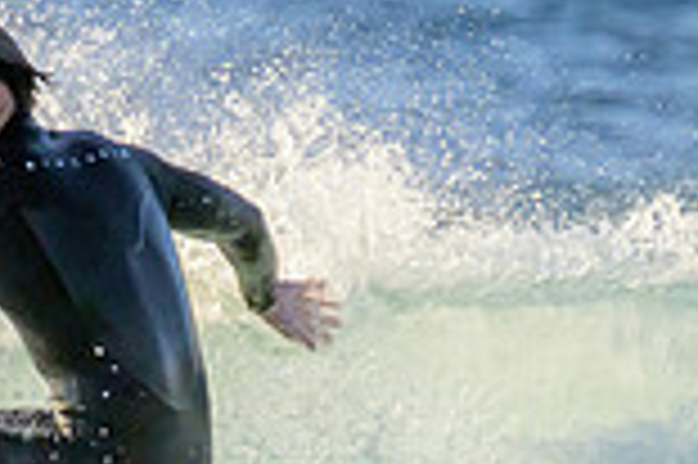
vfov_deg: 0.5
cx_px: -320
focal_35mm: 2853
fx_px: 55257
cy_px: 705
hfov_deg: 0.7
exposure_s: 1/2000
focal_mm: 760
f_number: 11
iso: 2500
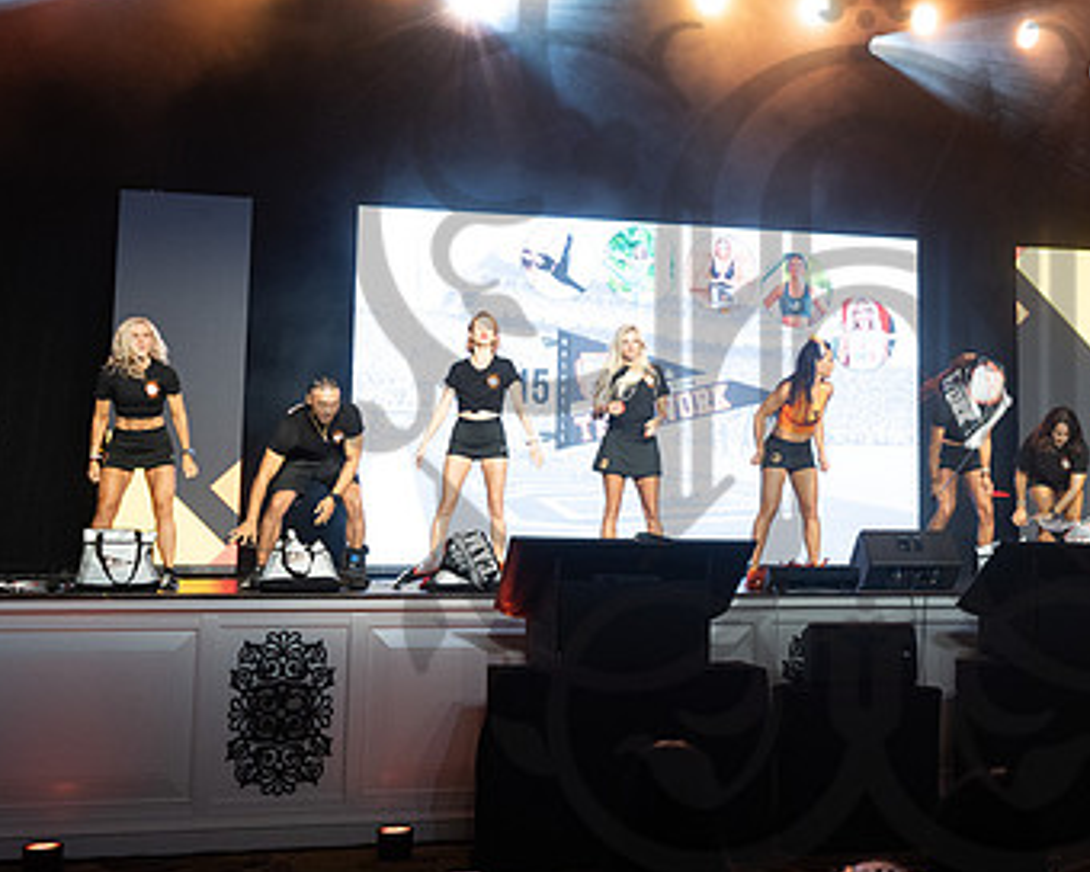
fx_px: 1807
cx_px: 866
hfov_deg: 32.7
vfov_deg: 27.1
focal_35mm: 56
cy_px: 348
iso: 1250
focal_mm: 35
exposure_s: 1/160
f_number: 3.5
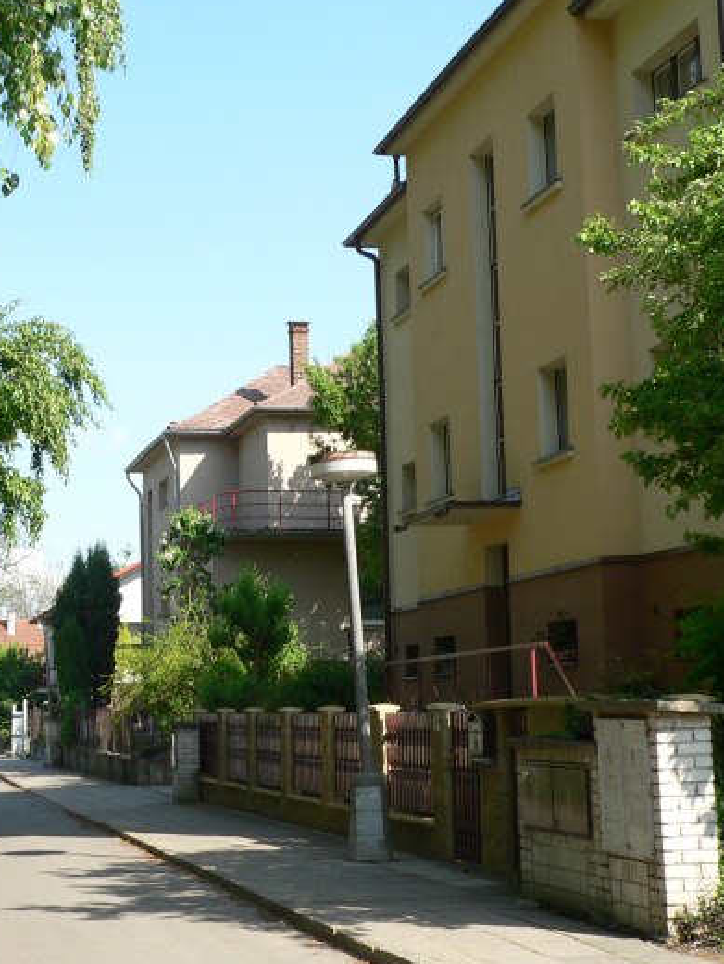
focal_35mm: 66
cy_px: 457
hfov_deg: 21.9
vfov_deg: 29.4
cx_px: 120
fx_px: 1840
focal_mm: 7.1
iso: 80
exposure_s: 1/250
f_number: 4
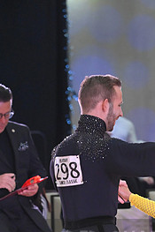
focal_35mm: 408
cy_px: 249
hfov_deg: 3.4
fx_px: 2638
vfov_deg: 5.0
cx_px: 164
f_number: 5.6
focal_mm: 185
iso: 3200
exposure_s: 1/320
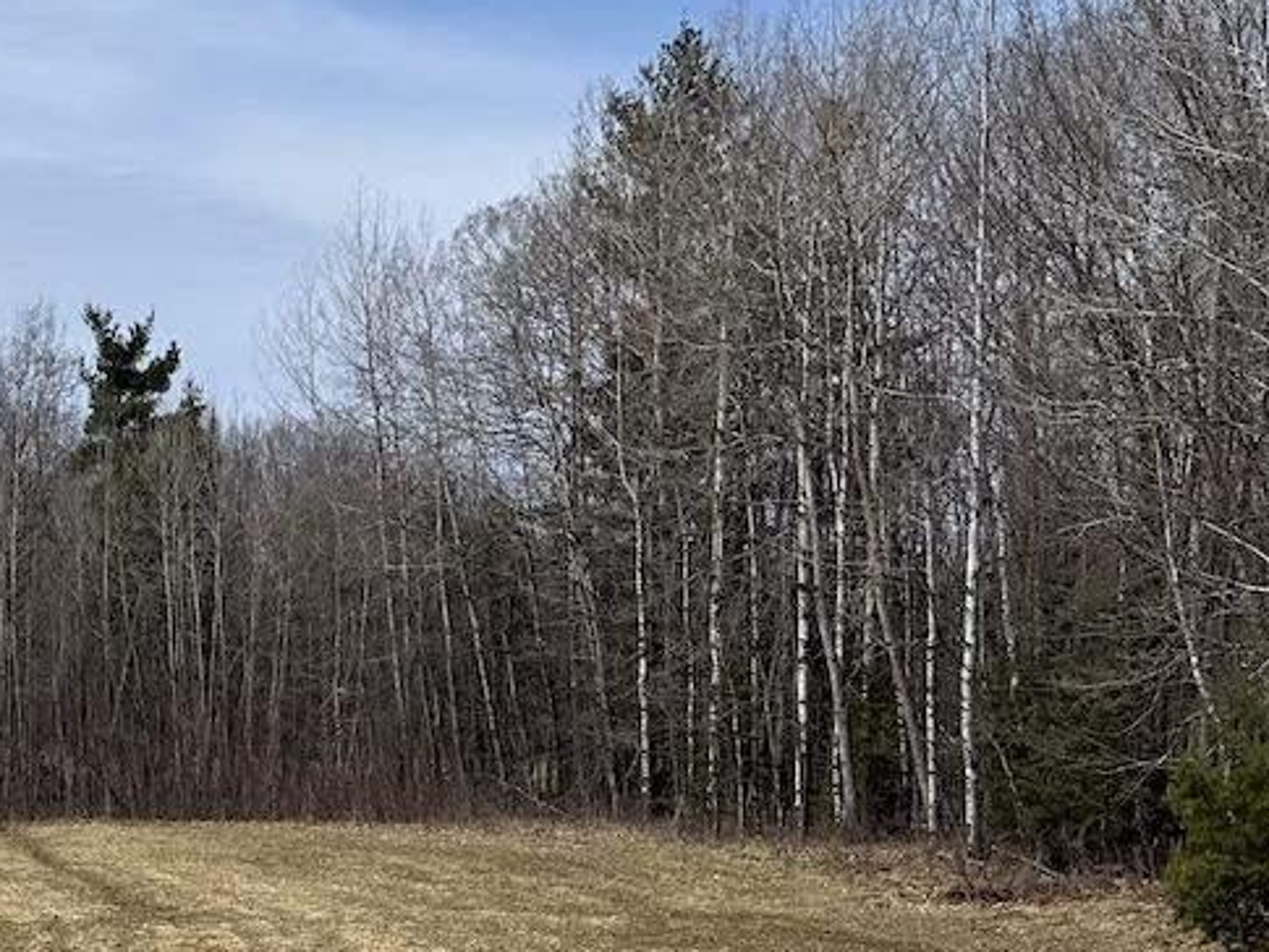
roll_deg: -0.3
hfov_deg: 19.7
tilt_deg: -5.4
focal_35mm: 95
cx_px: -139
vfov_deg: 14.9
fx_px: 3483
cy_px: 1203
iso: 80
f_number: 1.78
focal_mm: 6.76
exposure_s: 1/6711
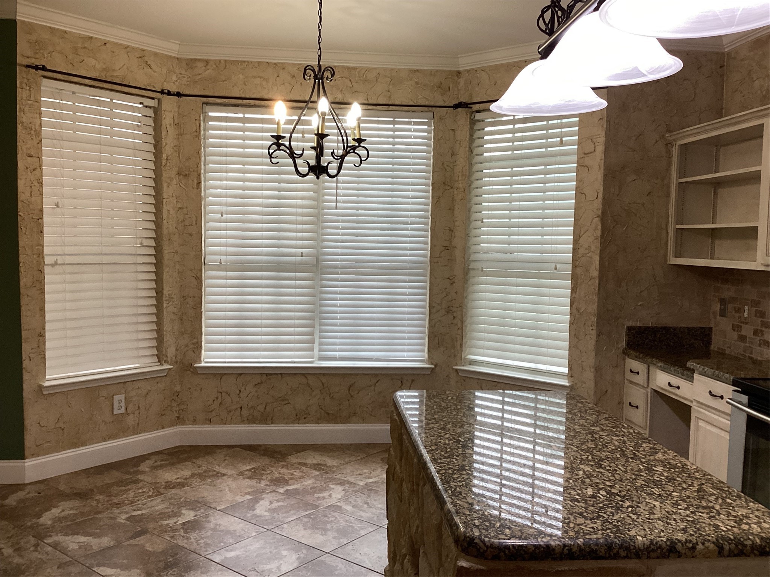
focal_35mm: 31
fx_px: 690
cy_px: 288
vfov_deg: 45.4
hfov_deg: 58.4
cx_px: 385
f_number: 2.4
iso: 100
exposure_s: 1/60
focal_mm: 3.3
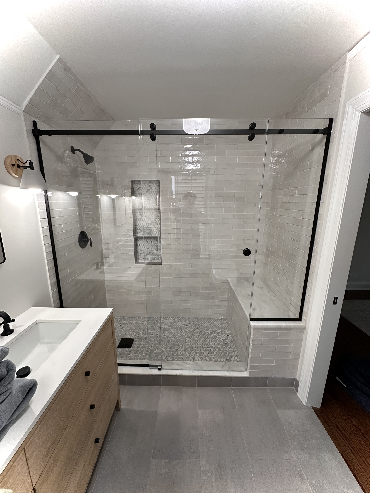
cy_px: 246
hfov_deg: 85.7
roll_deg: -1.7
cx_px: 185
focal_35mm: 14
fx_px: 200
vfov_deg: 102.1
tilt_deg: -12.6
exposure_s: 1/120
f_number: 2.2
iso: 250
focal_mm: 2.22
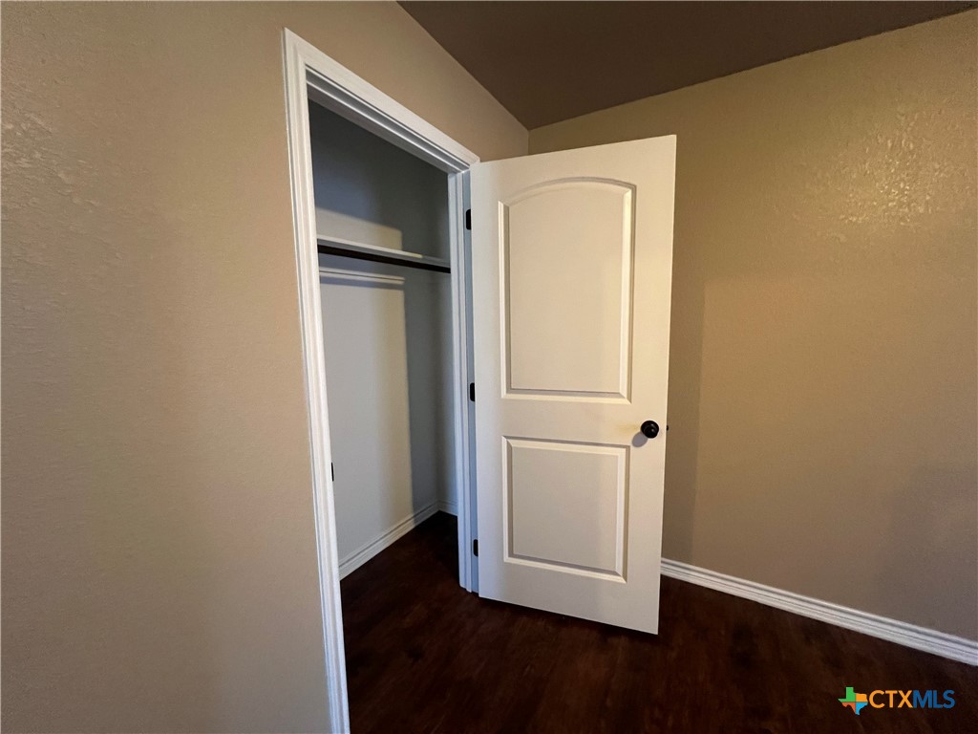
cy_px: 367
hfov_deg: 106.2
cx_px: 489
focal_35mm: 13
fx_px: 367
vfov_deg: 89.9
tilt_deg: -6.6
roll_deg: +1.4
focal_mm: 1.57
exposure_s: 1/60
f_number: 1.8
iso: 800
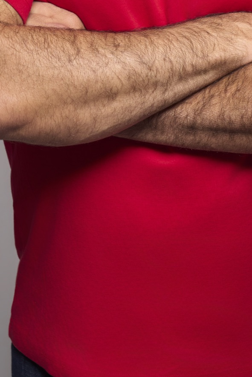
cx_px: 184
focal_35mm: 130
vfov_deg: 15.2
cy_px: -73
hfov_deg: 10.5
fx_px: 1364
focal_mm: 48
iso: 320
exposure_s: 1/160
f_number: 10
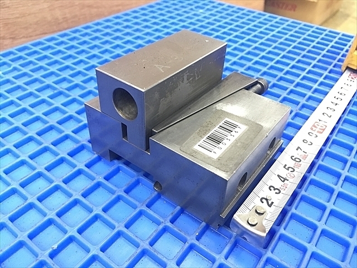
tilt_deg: -39.4
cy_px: 134
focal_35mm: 29
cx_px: 178
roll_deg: -2.7
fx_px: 299
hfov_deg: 61.7
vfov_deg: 48.2
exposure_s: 1/17
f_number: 2.2
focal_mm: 4.15
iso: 200
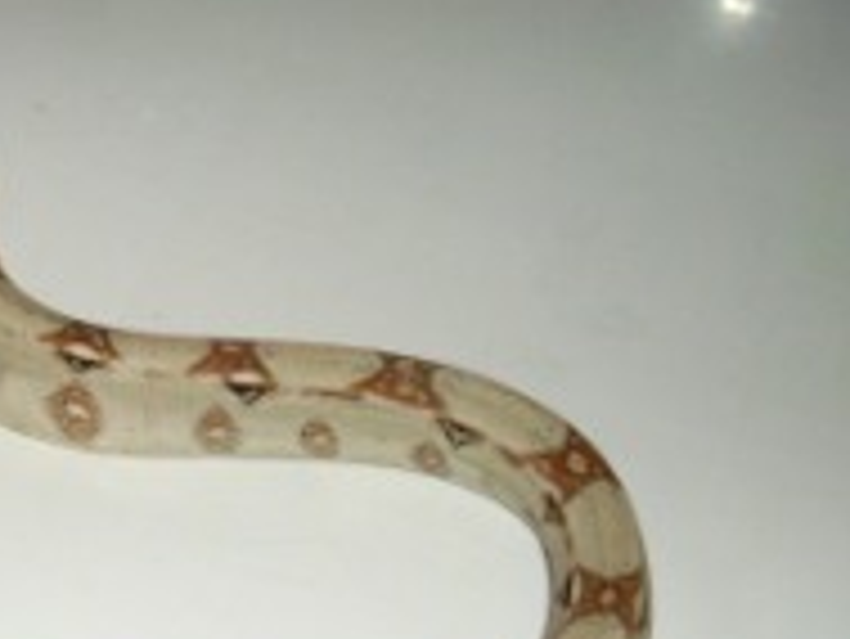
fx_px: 2211
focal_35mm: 90
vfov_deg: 16.4
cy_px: 454
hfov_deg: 21.0
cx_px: -9
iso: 400
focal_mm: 7.9
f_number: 2.8
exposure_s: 1/40
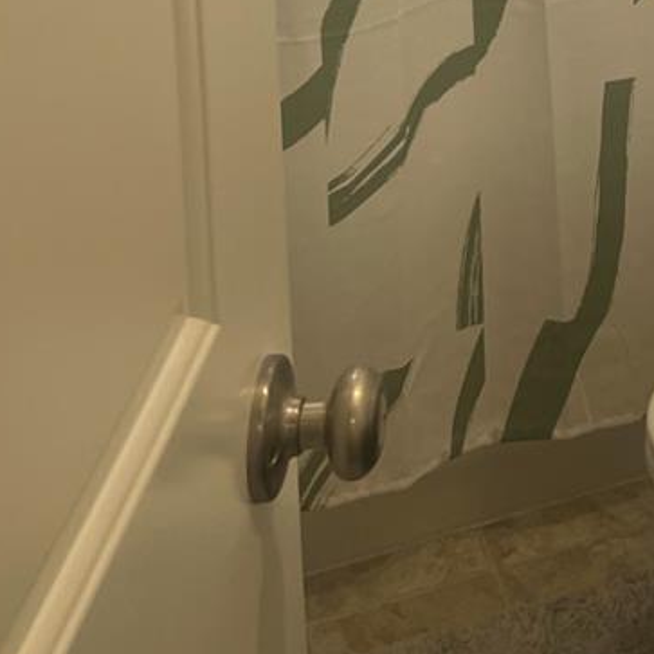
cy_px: -659
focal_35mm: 95
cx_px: 936
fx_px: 2031
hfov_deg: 16.8
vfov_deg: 14.9
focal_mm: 5.7
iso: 50
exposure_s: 1/150
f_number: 1.5
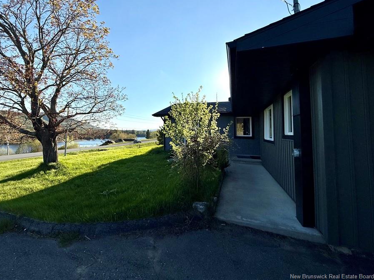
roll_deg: -1.1
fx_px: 173
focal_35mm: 16
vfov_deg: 77.7
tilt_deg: +5.2
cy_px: 120
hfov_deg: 94.0
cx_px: 163
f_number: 2.2
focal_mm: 2.22
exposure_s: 1/2841
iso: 50
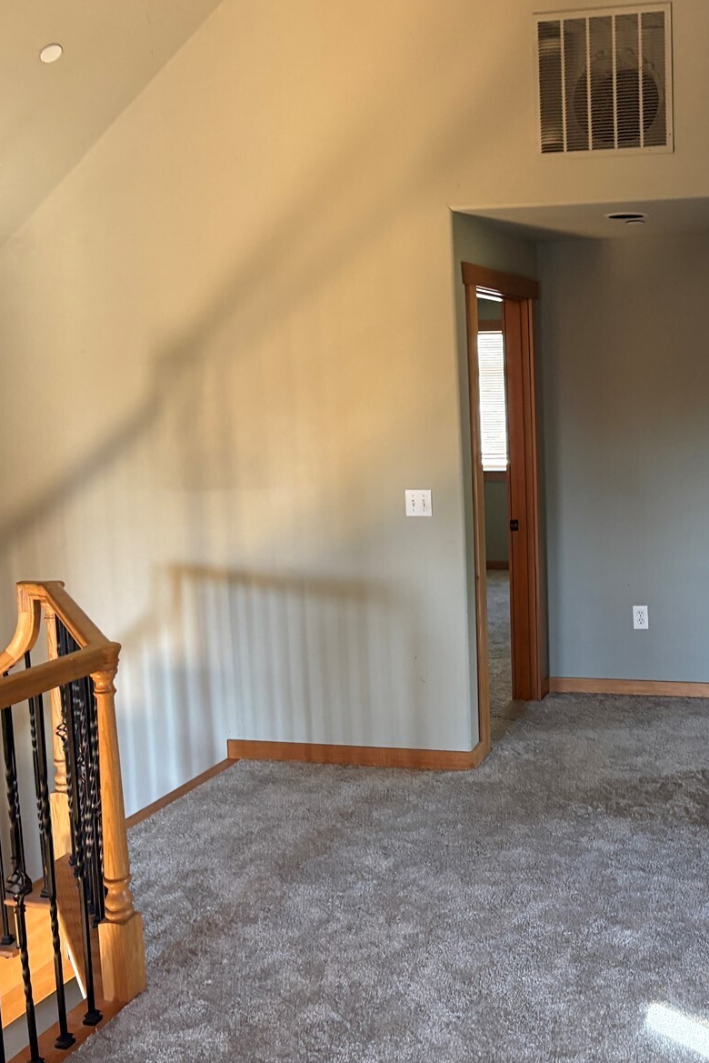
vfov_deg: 51.9
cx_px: 643
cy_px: 524
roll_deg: -0.9
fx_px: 1092
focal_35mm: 37
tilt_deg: -0.6
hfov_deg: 33.9
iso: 200
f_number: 1.6
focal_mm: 5.96
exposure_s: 1/60
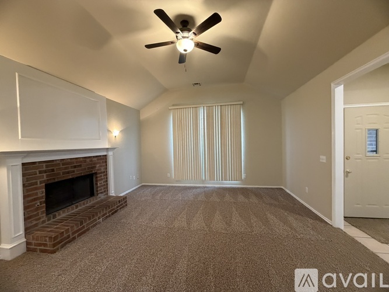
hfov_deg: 102.1
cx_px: 194
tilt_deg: +0.0
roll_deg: +1.6
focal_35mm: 14
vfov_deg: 85.7
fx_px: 157
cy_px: 146
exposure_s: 1/60
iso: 640
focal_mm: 2.22
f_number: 2.2
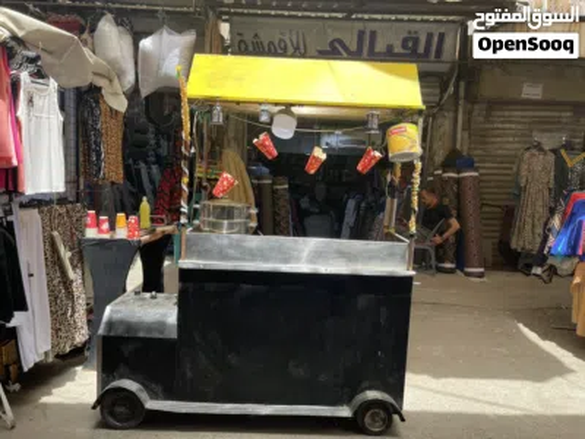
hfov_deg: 69.4
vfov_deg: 54.9
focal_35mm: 25
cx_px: 292
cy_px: 220
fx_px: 422
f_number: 1.6
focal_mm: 5.1
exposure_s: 1/501
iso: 32
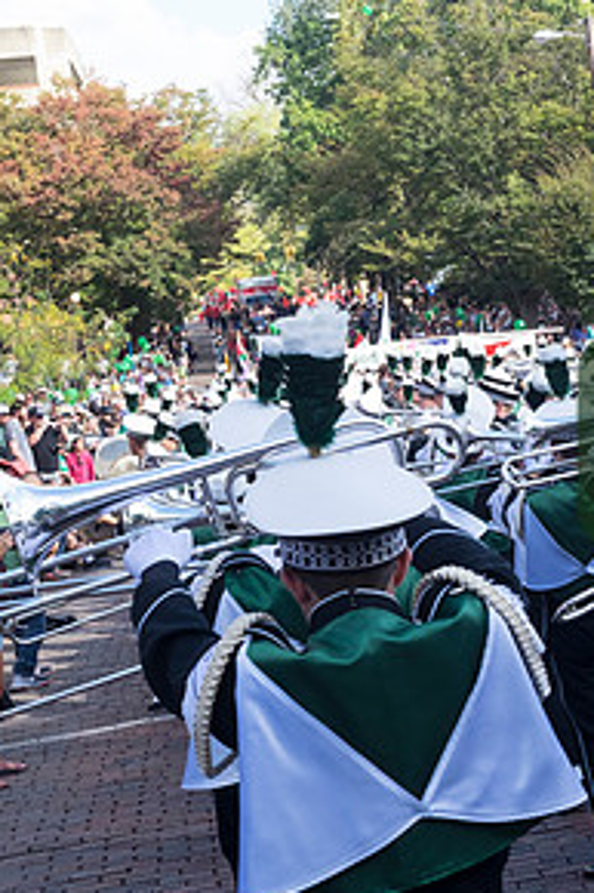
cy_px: 473
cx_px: 809
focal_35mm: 82
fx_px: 2032
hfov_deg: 15.7
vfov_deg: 24.8
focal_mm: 27
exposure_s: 1/200
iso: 400
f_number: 7.1
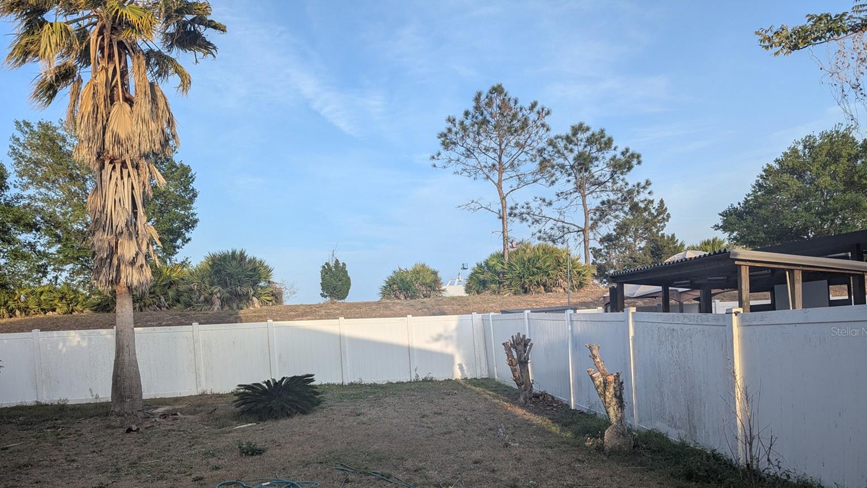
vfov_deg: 42.2
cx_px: 437
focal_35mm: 27
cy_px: 331
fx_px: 621
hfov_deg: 69.9
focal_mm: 6.81
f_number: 1.85
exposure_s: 1/913
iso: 45
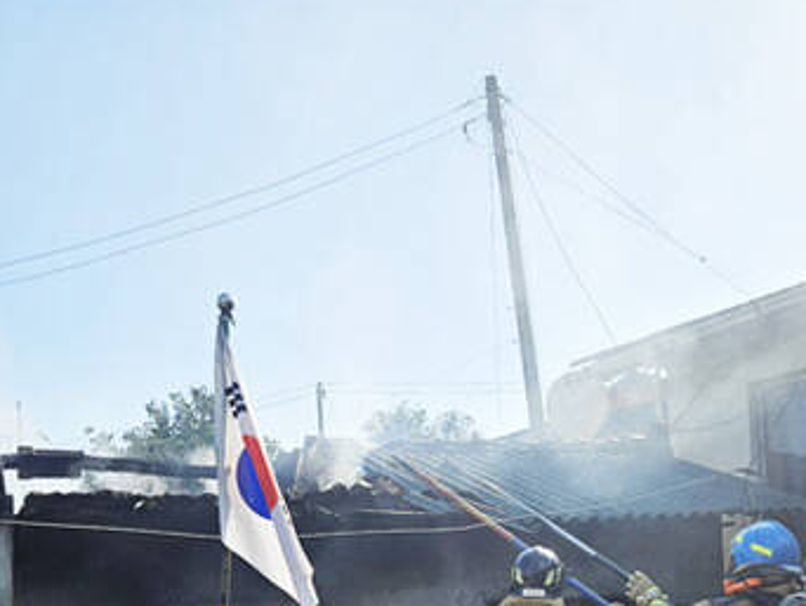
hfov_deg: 43.8
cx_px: 429
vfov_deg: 31.9
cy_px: 552
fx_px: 1002
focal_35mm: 43
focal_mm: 5.4
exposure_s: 1/2953
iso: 25
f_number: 1.8
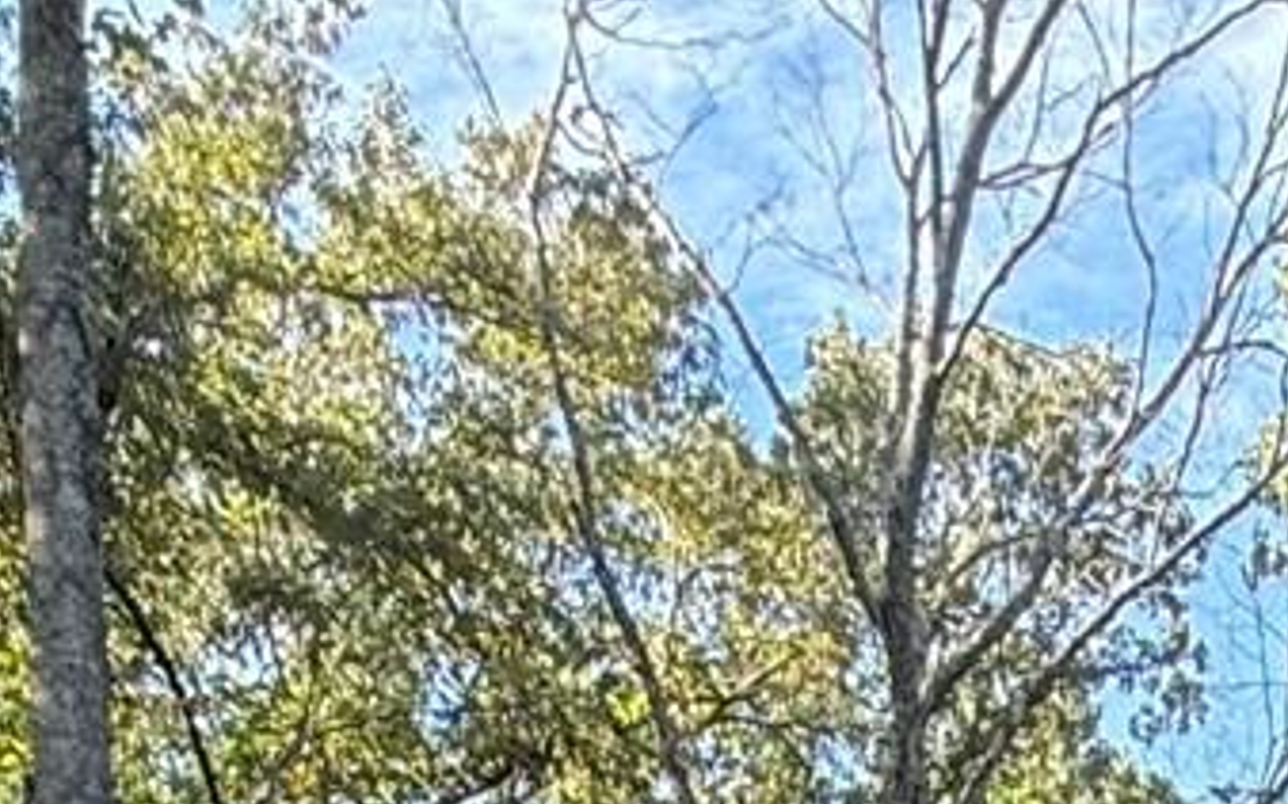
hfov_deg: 22.1
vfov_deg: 9.4
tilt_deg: -4.6
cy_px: 2736
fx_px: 3158
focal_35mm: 90
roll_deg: +0.7
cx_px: 1322
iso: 125
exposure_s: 1/99
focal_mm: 2.22
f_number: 2.2
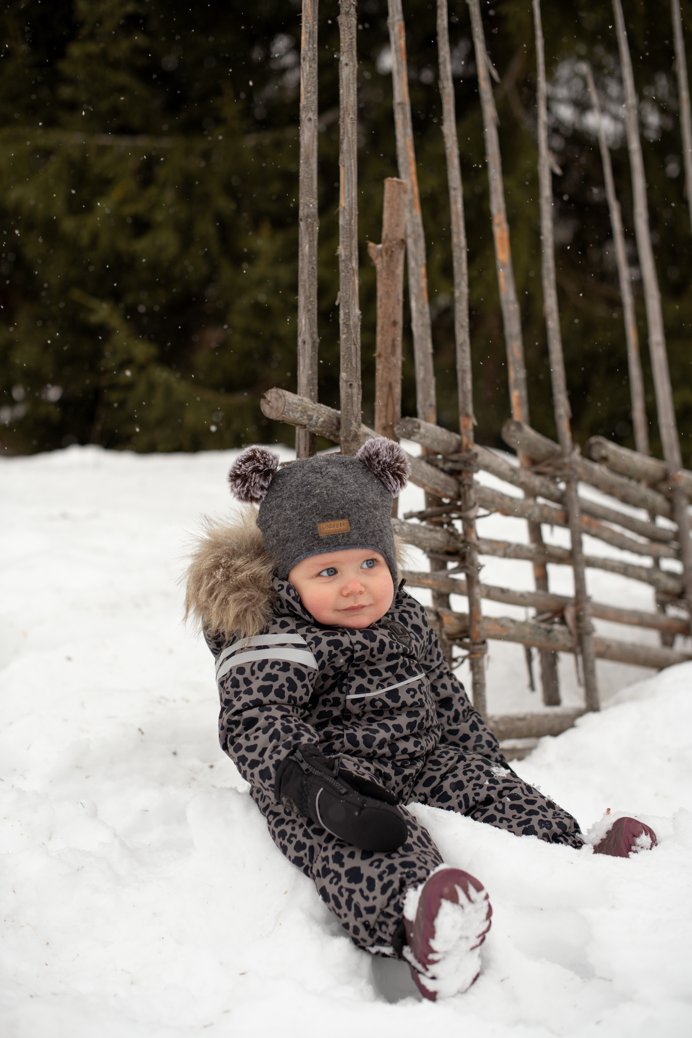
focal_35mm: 50
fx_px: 1442
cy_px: 519
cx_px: 346
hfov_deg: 27.0
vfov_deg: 39.6
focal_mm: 50
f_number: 2.8
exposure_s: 1/500
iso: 200
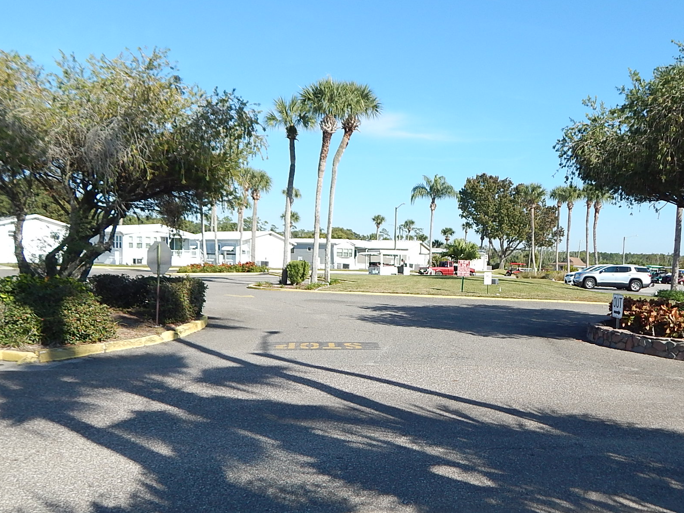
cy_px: 307
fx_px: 652
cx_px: 403
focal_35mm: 33
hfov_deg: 55.0
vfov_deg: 42.7
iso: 125
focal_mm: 4
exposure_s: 1/400
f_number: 6
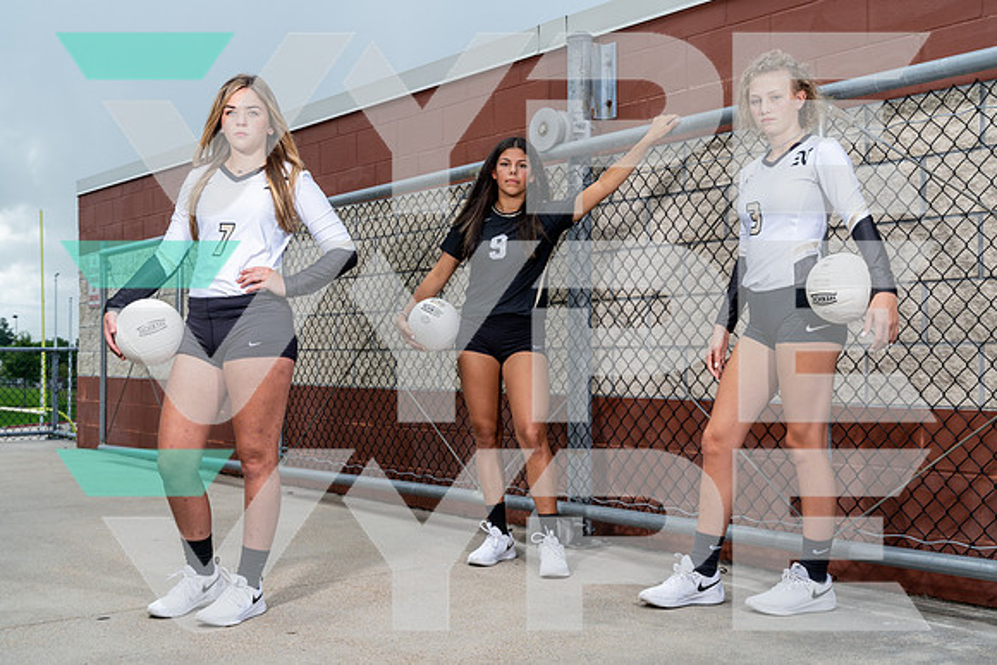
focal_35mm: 40
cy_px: 332
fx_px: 1108
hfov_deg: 48.4
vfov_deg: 33.4
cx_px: 498
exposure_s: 1/125
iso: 100
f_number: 8
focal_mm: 40
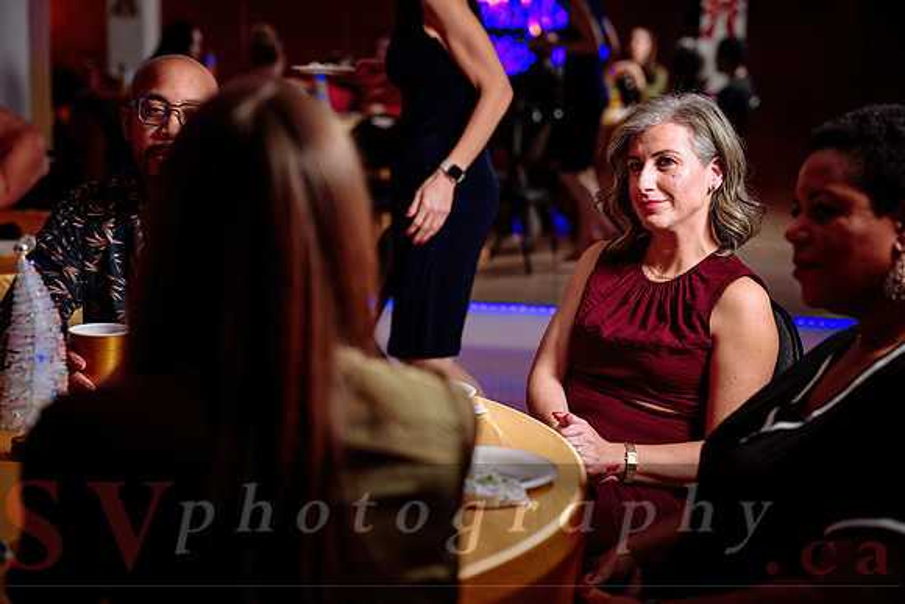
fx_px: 1760
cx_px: 452
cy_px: 302
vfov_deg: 19.5
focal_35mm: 70
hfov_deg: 28.8
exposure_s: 1/160
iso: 500
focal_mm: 70
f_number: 2.8
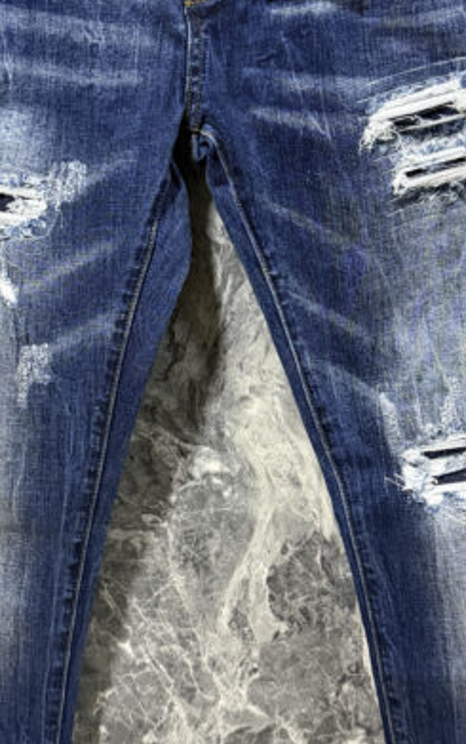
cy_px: 322
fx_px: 1055
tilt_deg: -16.8
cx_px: 221
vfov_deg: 38.8
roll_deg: +1.7
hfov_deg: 24.9
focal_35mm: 52
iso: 640
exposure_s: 1/40
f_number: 1.78
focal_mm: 6.76
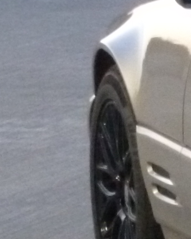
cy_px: 300
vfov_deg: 7.0
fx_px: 1942
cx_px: 557
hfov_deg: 5.3
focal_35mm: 275
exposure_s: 1/20
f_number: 3.8
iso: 800
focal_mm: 8.4
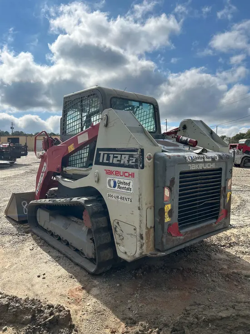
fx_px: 250
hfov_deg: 53.1
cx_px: 125
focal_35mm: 26
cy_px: 167
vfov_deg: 67.3
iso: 50
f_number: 1.5
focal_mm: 5.7
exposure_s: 1/7463
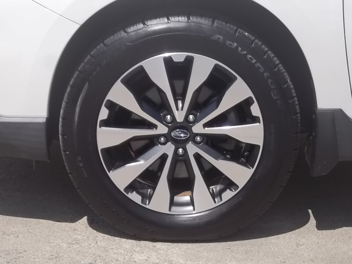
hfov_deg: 22.0
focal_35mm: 89
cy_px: 132
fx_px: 905
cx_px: 176
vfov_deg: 16.6
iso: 64
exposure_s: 1/640
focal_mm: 15.99
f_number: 4.18
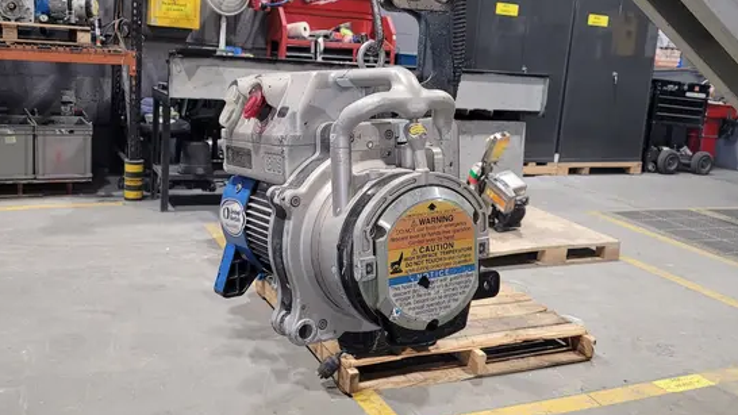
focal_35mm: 38
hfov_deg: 52.8
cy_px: 171
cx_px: 368
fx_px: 744
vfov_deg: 31.1
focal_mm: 5.4
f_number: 1.8
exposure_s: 1/60
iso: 250
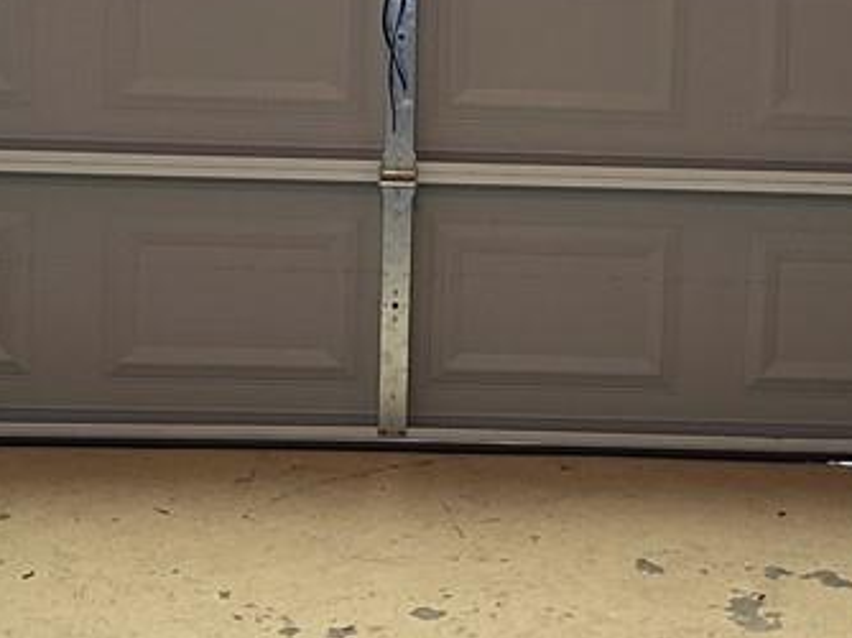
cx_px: 684
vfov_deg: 12.8
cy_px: 191
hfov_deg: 17.0
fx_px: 2828
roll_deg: -2.8
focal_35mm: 115
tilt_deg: -9.1
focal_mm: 6.86
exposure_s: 1/60
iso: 160
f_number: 1.78
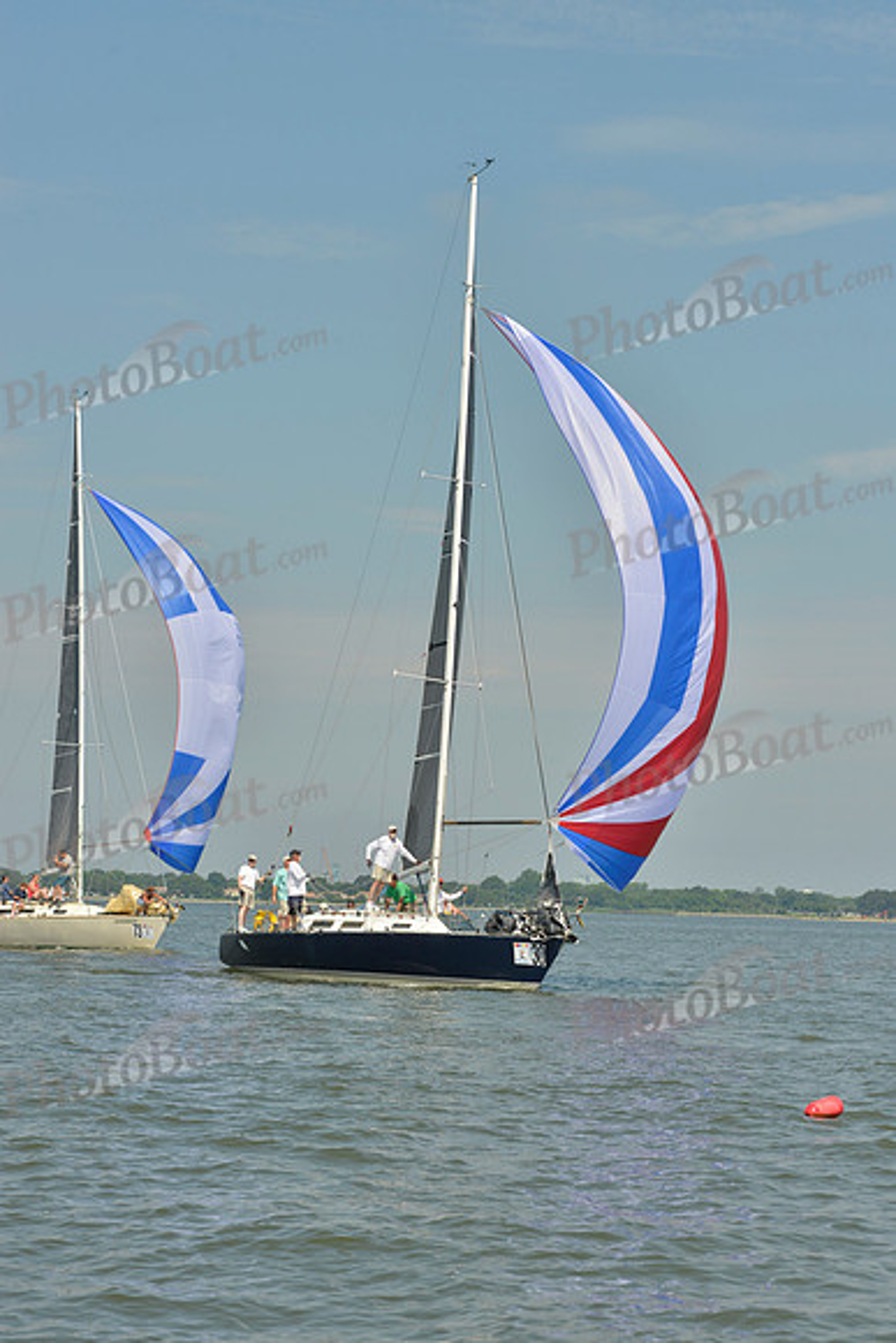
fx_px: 3432
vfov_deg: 22.1
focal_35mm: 92
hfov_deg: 14.9
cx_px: 448
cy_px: 672
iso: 280
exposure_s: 1/800
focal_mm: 92
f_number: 11
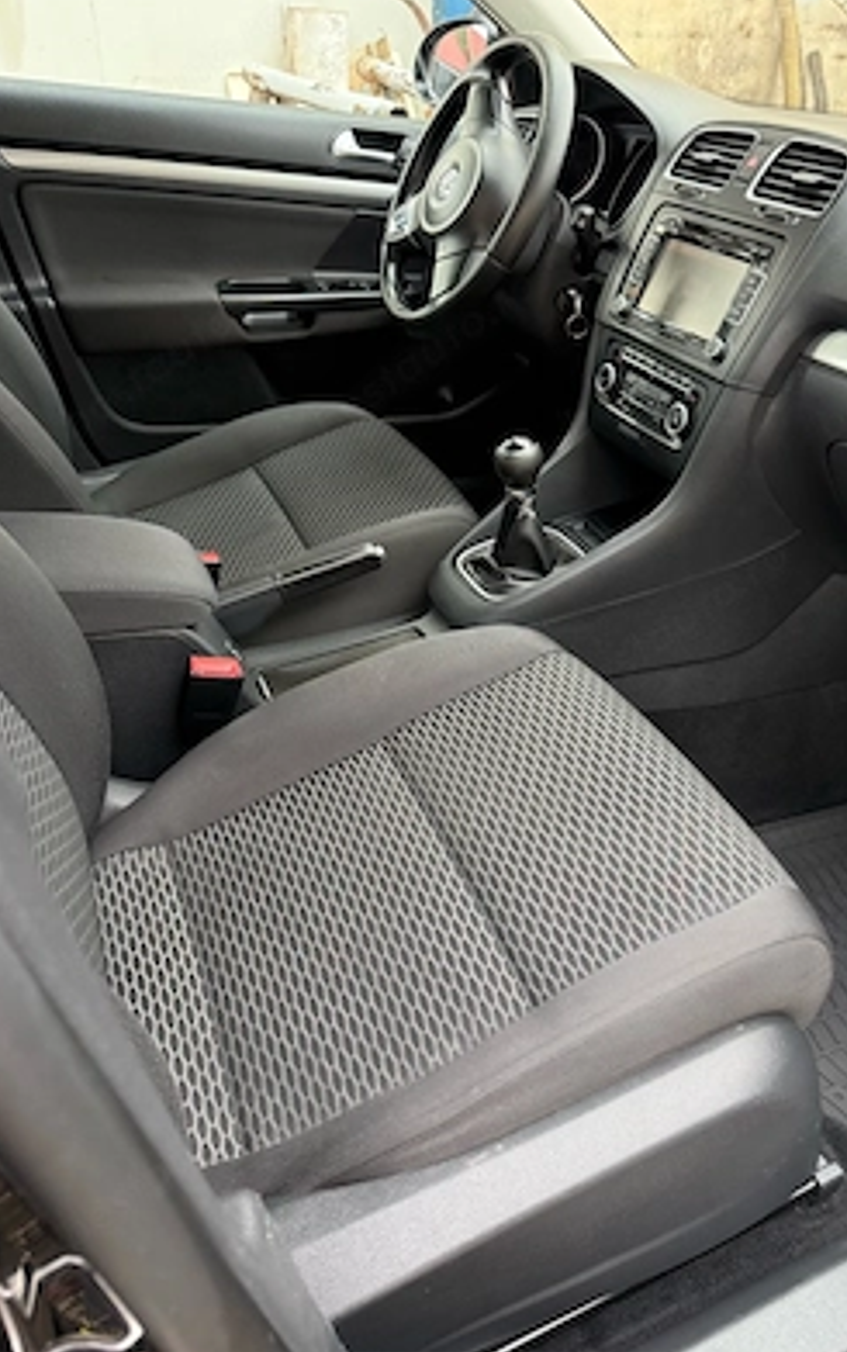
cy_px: 671
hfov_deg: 47.4
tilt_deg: -34.4
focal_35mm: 26
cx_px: 508
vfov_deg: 70.4
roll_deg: -6.3
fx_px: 959
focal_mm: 6.76
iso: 200
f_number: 1.78
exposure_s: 1/173
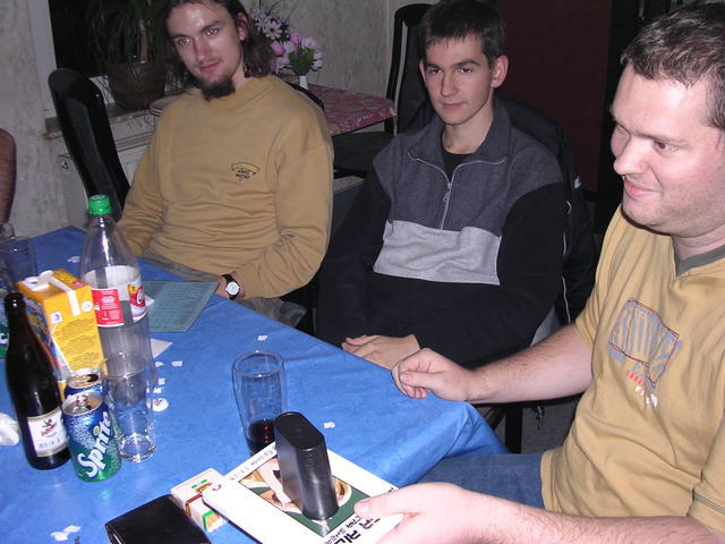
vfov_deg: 37.7
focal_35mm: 38
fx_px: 796
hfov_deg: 49.0
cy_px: 272
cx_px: 362
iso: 145
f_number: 2.8
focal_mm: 5.8
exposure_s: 1/60.1
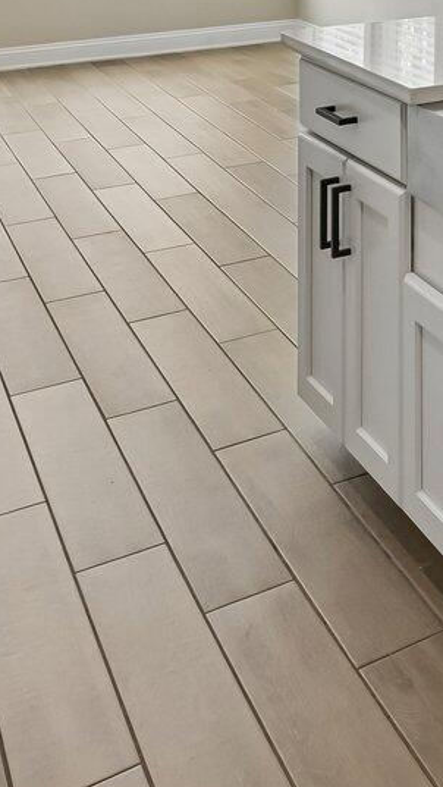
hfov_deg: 17.1
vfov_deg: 31.0
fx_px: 1168
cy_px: -170
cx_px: 830
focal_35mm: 56
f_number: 8
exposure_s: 1/10
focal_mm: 14
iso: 400
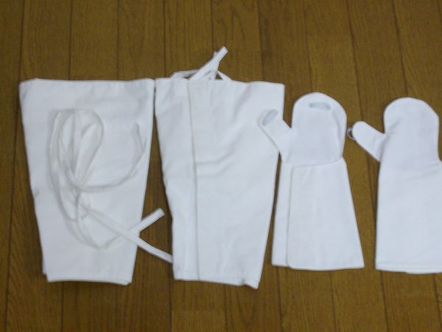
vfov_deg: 21.0
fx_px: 894
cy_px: 166
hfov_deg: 27.8
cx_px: 221
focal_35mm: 70
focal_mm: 11.3
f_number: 3.8
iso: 320
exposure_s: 1/13
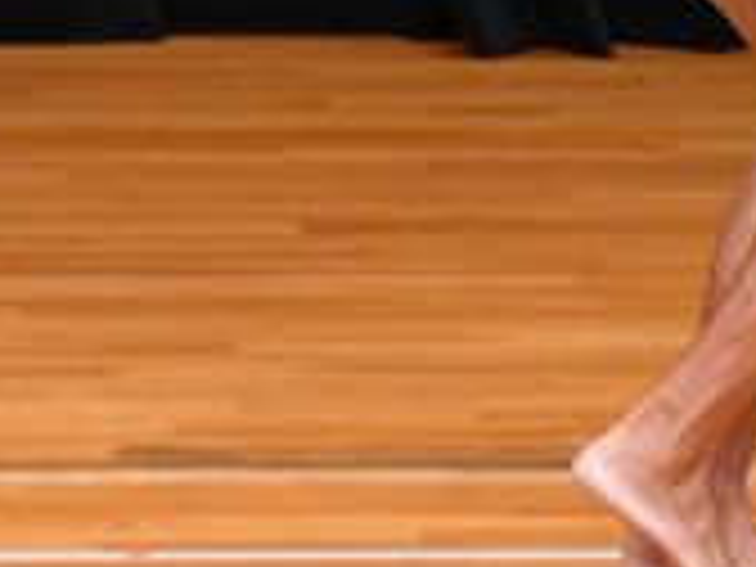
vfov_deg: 1.2
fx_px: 27518
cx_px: 767
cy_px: -441
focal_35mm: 1260
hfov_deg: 1.6
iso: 3200
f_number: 5.6
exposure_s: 1/400
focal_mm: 190
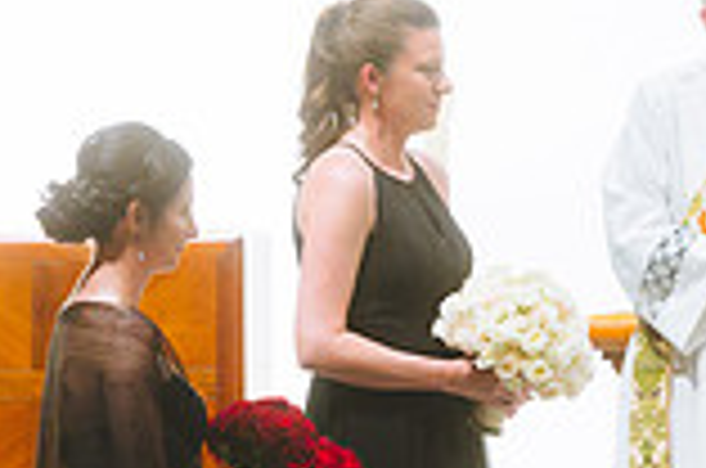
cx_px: 1300
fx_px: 9061
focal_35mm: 463
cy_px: 400
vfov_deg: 3.0
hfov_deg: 4.4
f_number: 2.8
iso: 2500
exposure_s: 1/125
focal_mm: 125
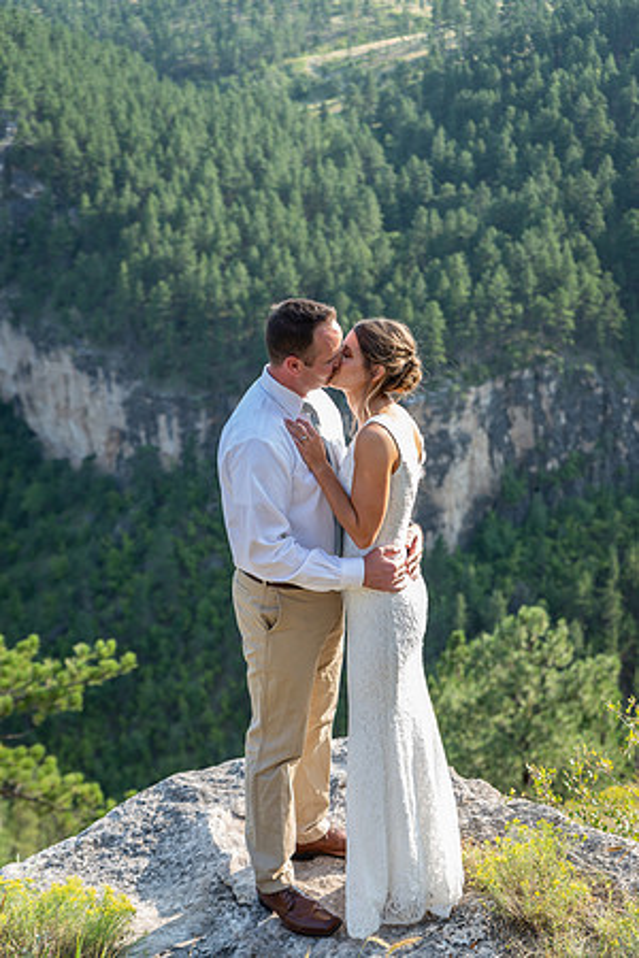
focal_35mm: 65
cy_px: 479
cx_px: 320
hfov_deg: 20.9
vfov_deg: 31.0
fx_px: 1730
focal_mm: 65
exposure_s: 1/320
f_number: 3.5
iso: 200
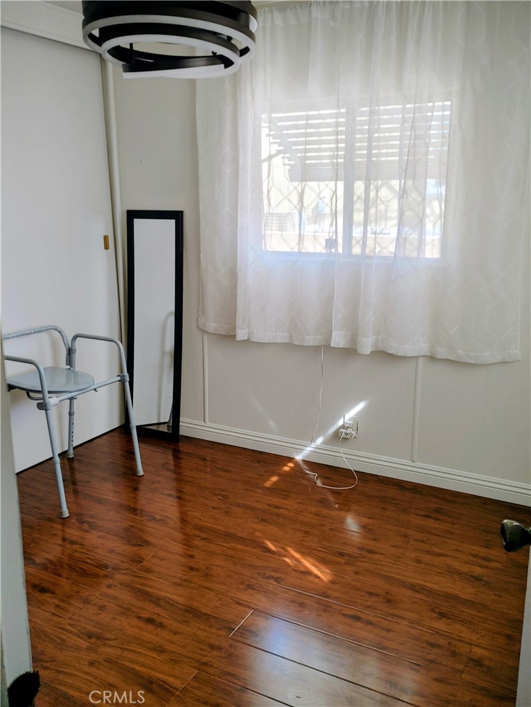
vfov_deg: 63.4
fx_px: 572
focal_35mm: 28
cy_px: 354
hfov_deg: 49.8
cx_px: 266
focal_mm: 5.58
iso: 50
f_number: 1.8
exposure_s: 1/120
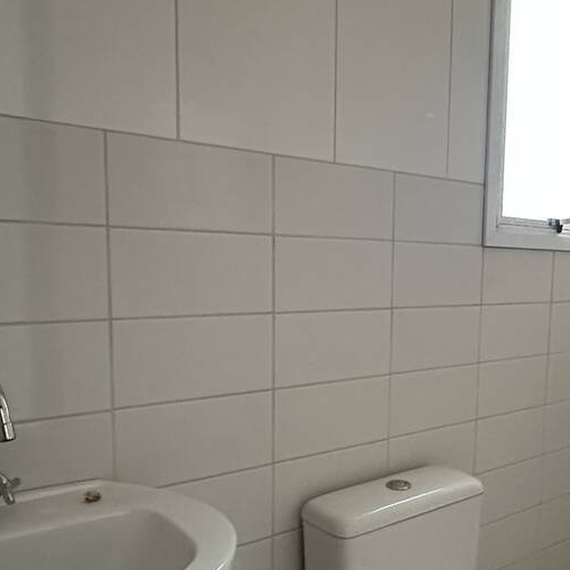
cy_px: 338
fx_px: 652
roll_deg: -1.3
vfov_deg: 47.0
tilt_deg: -3.3
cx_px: 399
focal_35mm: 35
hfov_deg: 46.2
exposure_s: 1/60
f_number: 2.2
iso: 800
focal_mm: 2.22
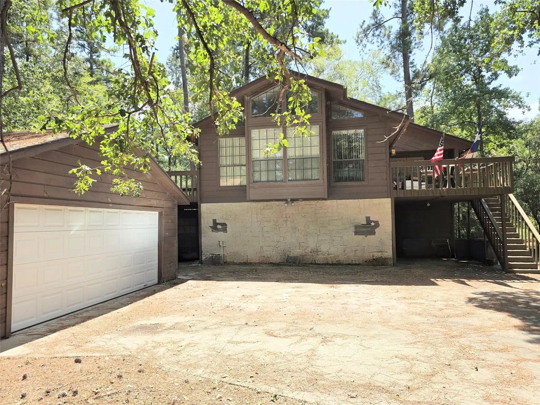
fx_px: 359
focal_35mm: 23
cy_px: 202
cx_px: 270
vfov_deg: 58.9
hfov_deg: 73.9
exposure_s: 1/319
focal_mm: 6.3
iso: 12
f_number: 1.7
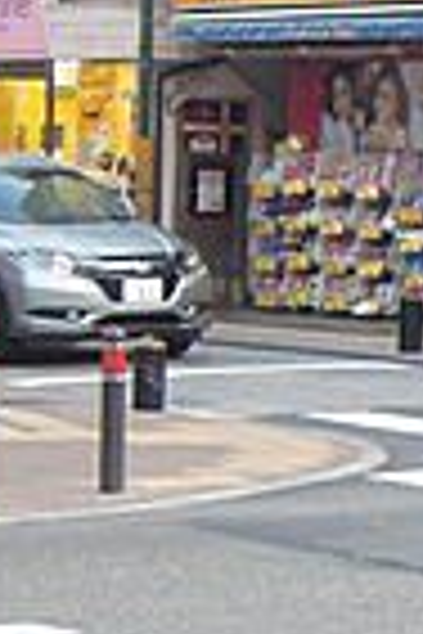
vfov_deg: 10.8
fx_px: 3331
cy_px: 94
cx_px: 945
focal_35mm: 189
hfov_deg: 6.9
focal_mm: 7.2
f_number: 2.6
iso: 160
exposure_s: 1/80
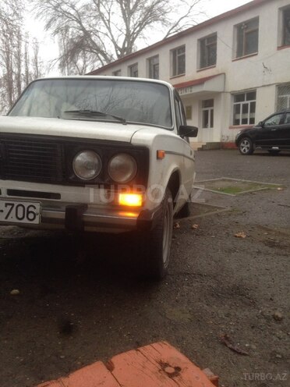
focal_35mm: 33
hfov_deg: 42.9
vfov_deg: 55.4
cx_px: 145
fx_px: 369
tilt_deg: -4.3
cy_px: 194
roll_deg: -1.9
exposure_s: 1/120
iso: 80
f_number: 2.4
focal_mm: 4.12
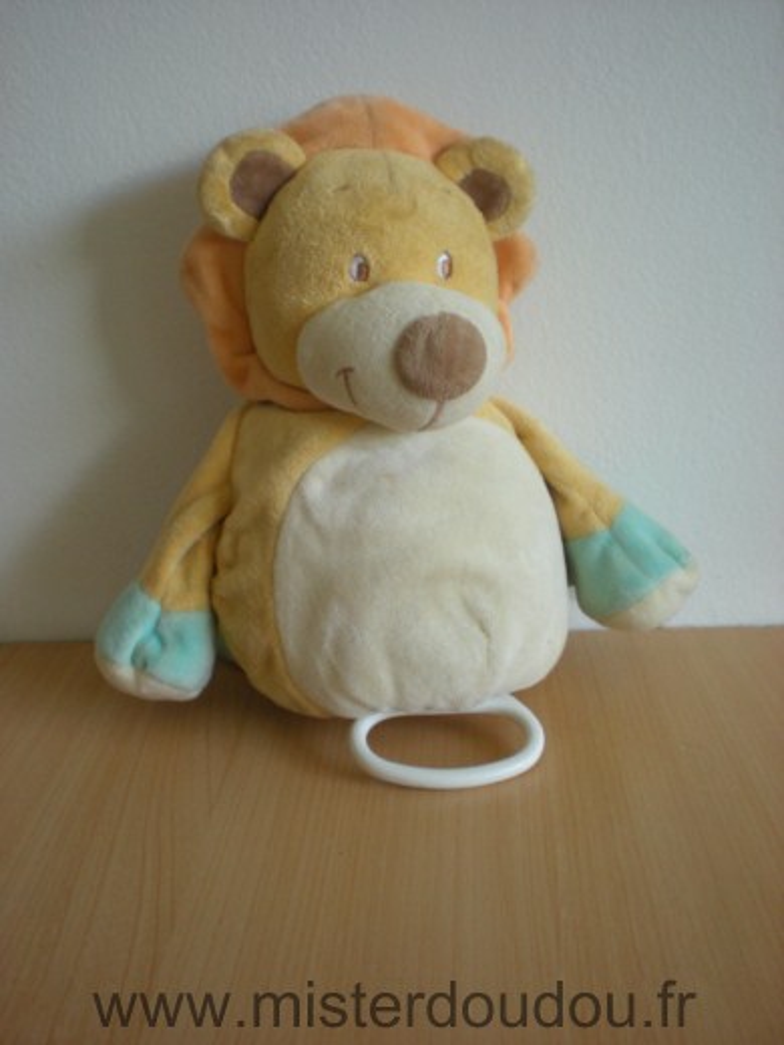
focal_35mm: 38
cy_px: 522
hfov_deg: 37.7
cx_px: 392
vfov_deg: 49.0
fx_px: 1148
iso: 200
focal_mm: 6.3
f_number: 3.1
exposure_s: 1/60.1
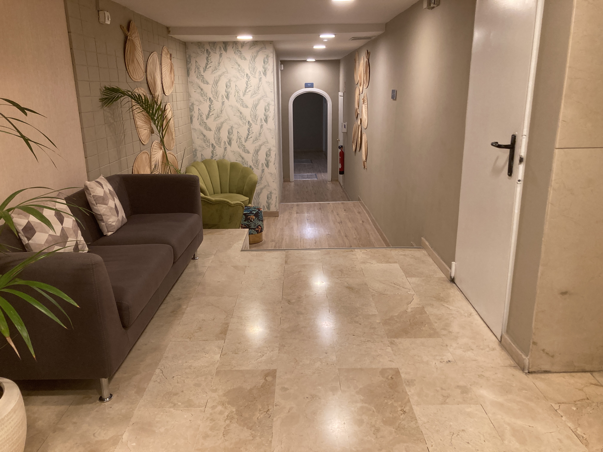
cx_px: 302
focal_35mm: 28
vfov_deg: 49.7
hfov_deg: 63.4
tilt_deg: -15.2
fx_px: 488
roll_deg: +0.6
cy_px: 226
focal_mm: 3.99
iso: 100
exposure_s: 1/50
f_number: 1.8
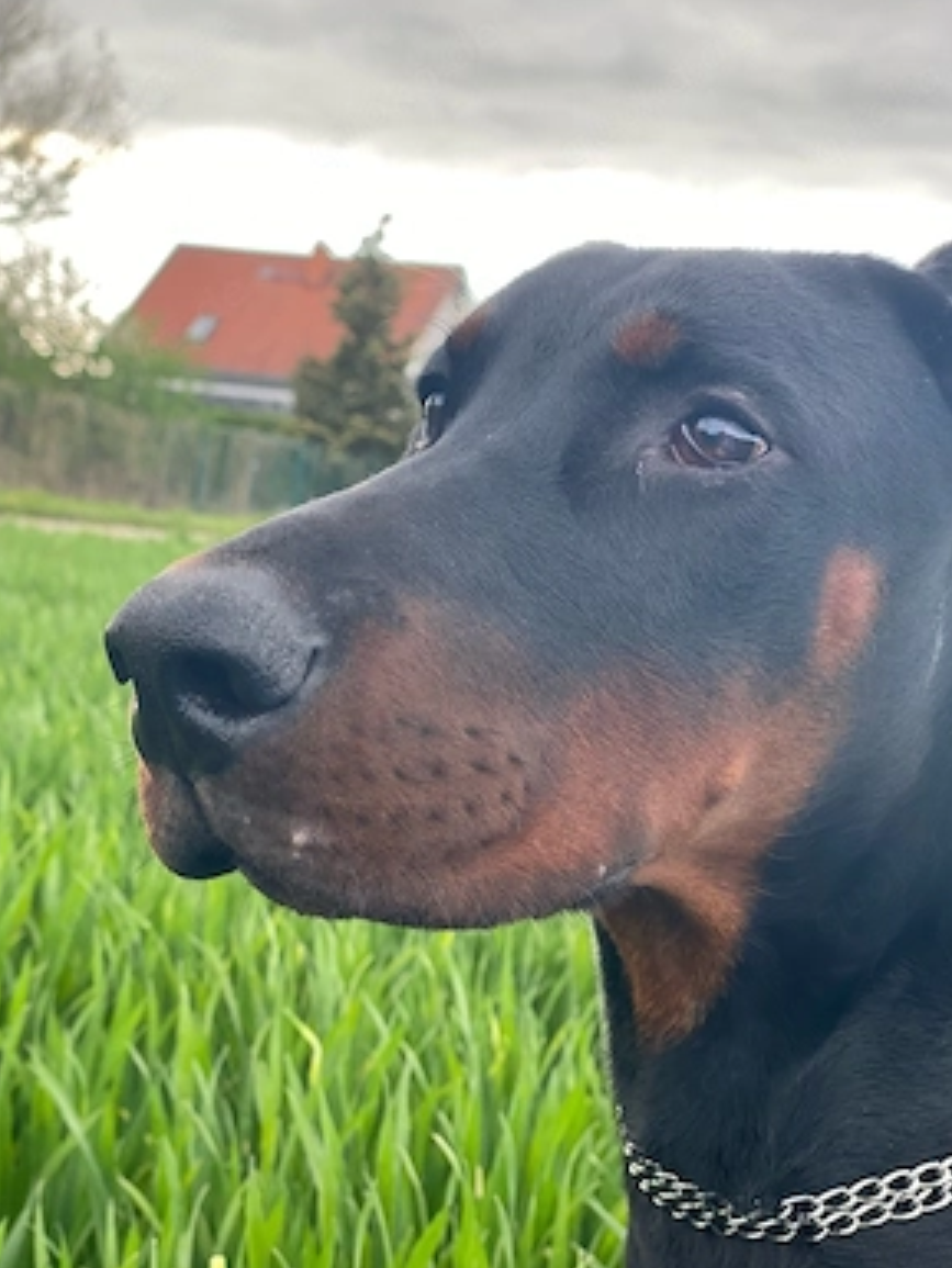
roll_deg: -8.3
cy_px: 642
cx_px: 474
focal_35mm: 54
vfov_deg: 35.5
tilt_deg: -2.3
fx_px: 1979
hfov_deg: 27.0
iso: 25
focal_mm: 6
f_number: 2
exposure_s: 1/122
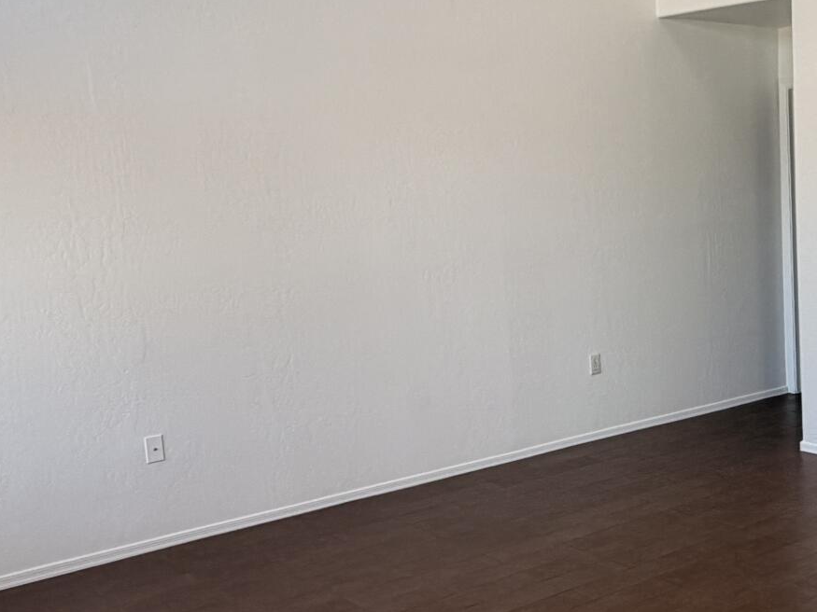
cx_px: 768
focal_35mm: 48
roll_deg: +2.0
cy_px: 298
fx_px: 1133
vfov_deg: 30.3
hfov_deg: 36.6
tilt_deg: -7.4
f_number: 2.2
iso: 80
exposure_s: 1/120
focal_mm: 2.22
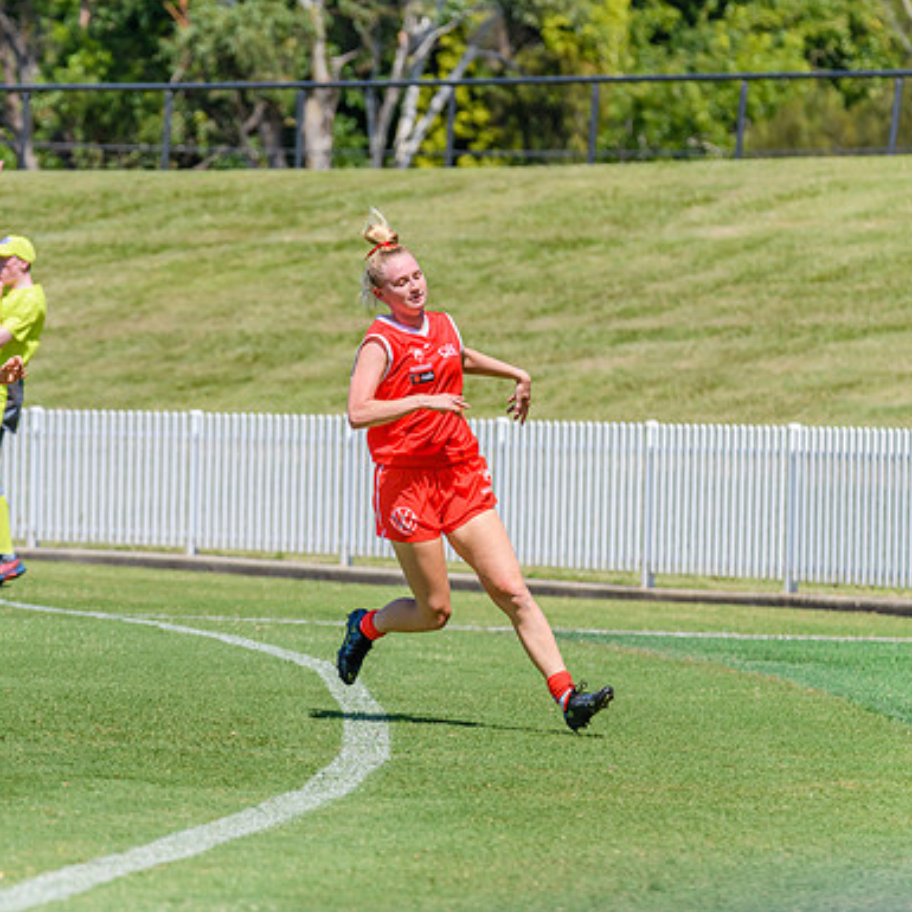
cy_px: 456
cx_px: 325
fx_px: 10701
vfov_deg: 4.9
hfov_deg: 4.9
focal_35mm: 359
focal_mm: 280
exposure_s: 1/2000
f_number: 9
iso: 800
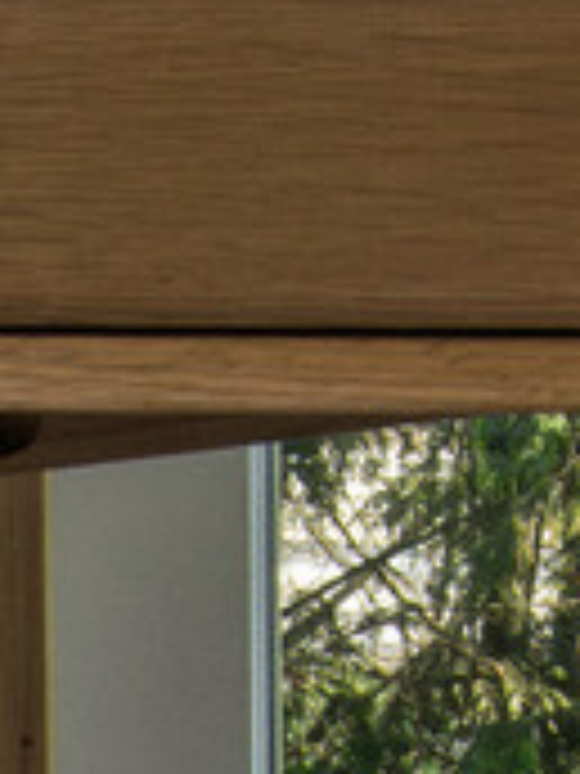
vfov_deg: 5.9
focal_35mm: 334
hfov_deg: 4.4
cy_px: -243
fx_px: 7462
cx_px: 937
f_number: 11
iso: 800
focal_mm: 25
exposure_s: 1/100
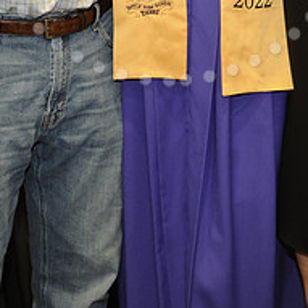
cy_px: -111
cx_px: 169
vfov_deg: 8.4
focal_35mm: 206
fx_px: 2074
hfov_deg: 8.5
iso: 1250
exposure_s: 1/60
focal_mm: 80
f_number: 5.6
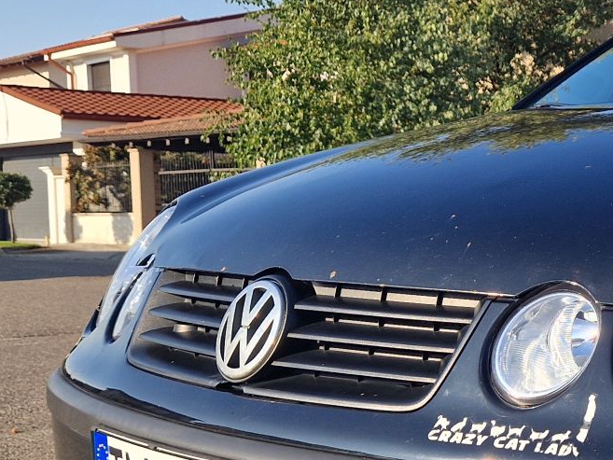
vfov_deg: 21.0
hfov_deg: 24.8
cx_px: 758
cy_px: 301
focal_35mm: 70
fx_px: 1240
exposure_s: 1/792
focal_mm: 5.4
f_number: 1.8
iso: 50
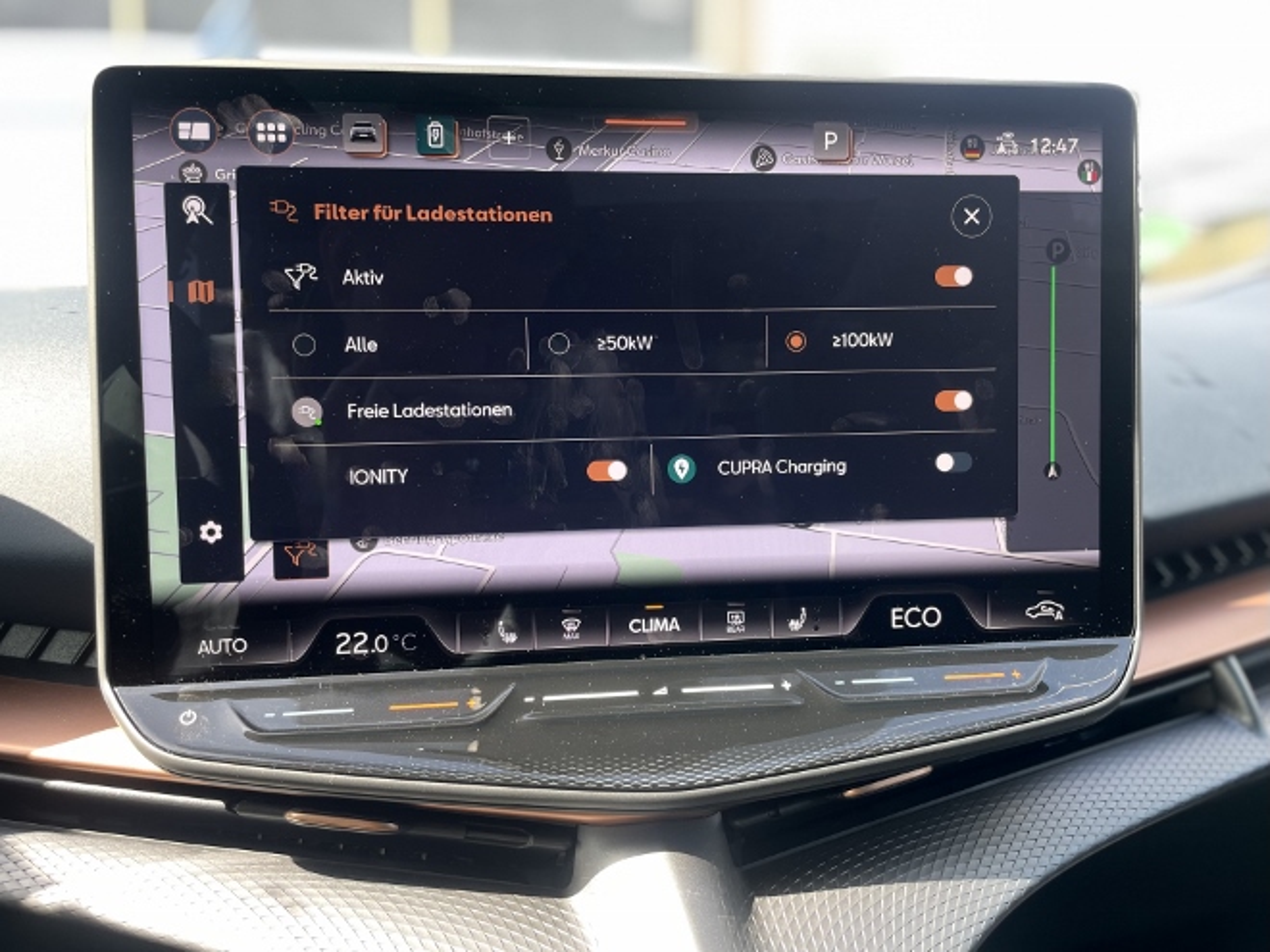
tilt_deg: -5.4
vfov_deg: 53.1
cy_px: 476
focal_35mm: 26
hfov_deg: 67.3
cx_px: 635
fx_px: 954
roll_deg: -0.3
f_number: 1.6
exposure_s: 1/121
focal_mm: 4.2
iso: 50
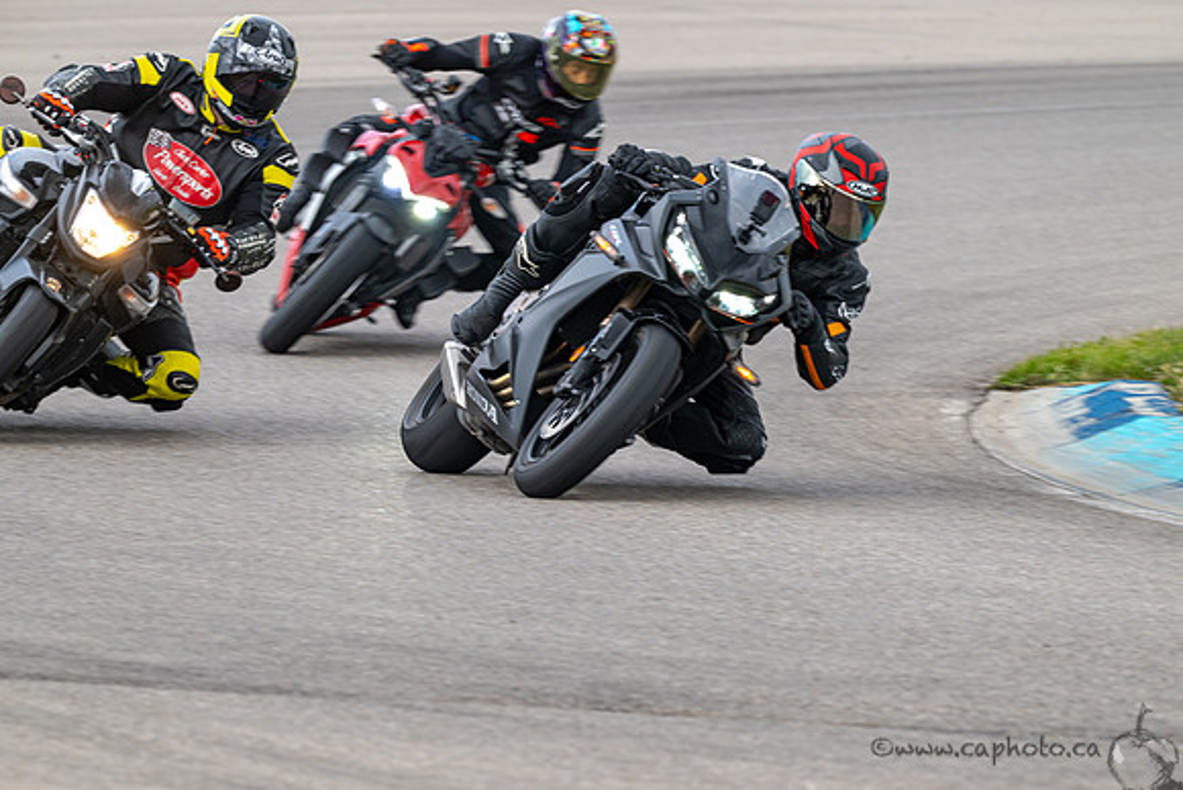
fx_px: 13476
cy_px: 395
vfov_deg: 3.4
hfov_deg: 5.0
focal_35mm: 410
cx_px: 592
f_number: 11
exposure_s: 1/160
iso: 360
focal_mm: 410
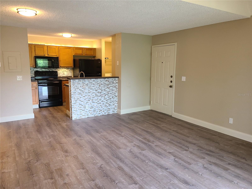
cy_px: 94
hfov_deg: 67.3
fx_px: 189
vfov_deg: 53.1
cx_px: 126
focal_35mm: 26
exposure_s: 1/60
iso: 160
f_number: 1.8
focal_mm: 5.4
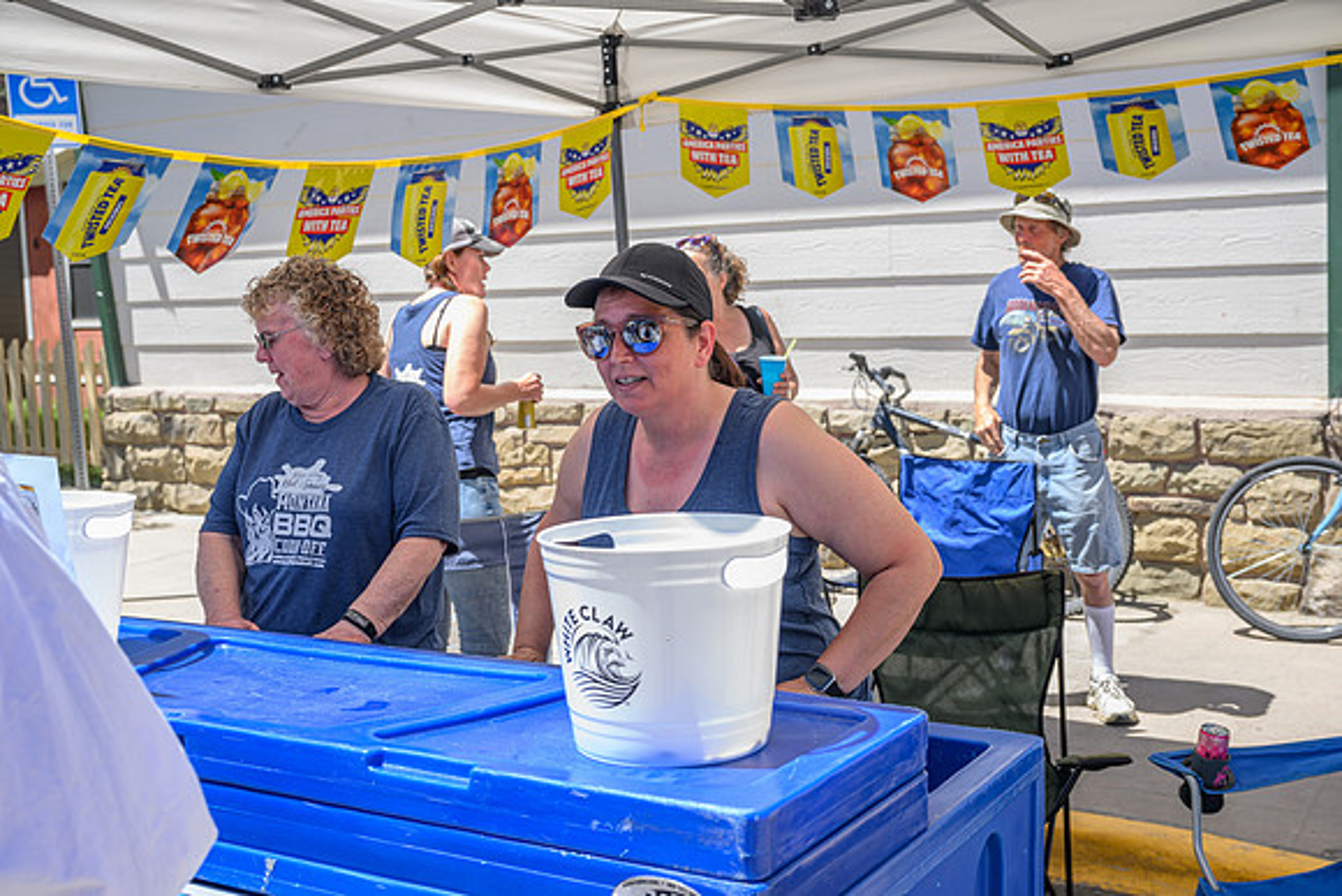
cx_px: 671
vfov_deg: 33.4
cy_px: 448
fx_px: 1491
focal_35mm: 40
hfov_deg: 48.4
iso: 200
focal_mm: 40
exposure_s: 1/200
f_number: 6.3
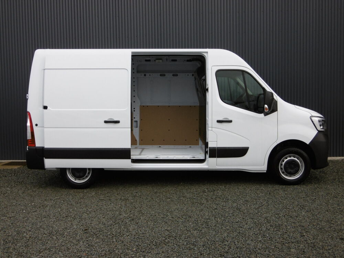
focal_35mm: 38
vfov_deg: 37.7
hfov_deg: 49.0
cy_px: 129
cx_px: 172
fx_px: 378
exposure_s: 1/100
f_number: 3.7
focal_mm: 6.8
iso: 100
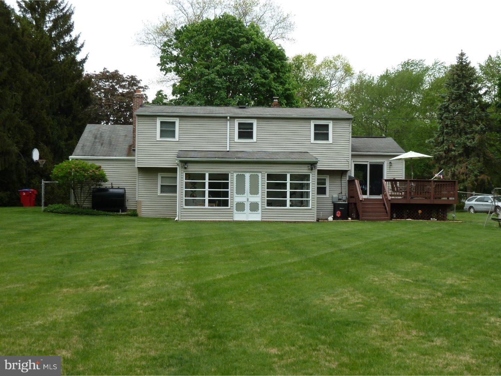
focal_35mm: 52
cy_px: 188
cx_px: 250
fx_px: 753
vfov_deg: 28.0
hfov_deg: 36.8
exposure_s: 1/250
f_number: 3.8
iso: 80
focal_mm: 8.5
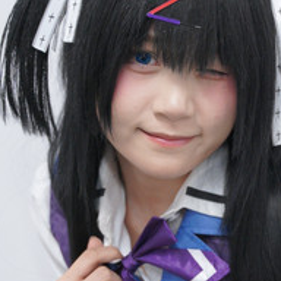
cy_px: 244
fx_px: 1086
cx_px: 258
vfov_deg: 14.6
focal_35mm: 118
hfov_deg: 14.6
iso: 3200
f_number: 2.8
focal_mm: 41.8
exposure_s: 1/320
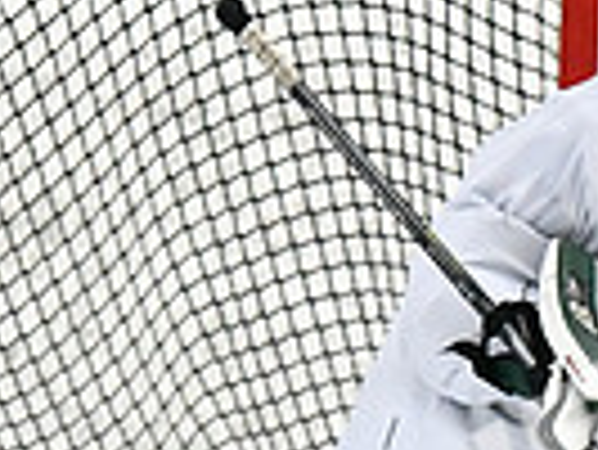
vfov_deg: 1.8
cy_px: 461
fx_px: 14144
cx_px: 468
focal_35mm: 818
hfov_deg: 2.4
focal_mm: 130
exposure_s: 1/1600
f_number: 2.8
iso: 6400
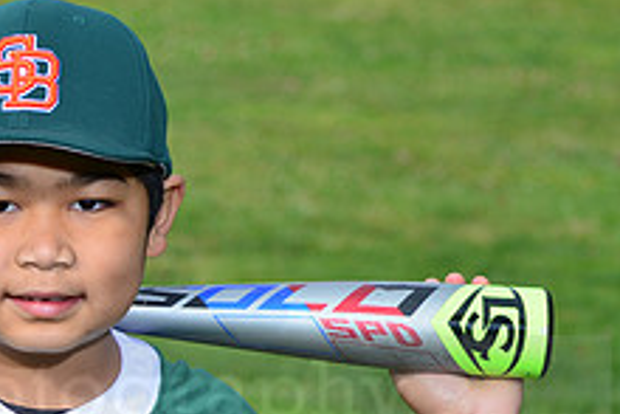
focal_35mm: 306
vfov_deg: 4.5
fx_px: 5273
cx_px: 65
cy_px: 373
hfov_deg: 6.7
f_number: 10
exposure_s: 1/200
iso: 200
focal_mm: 116
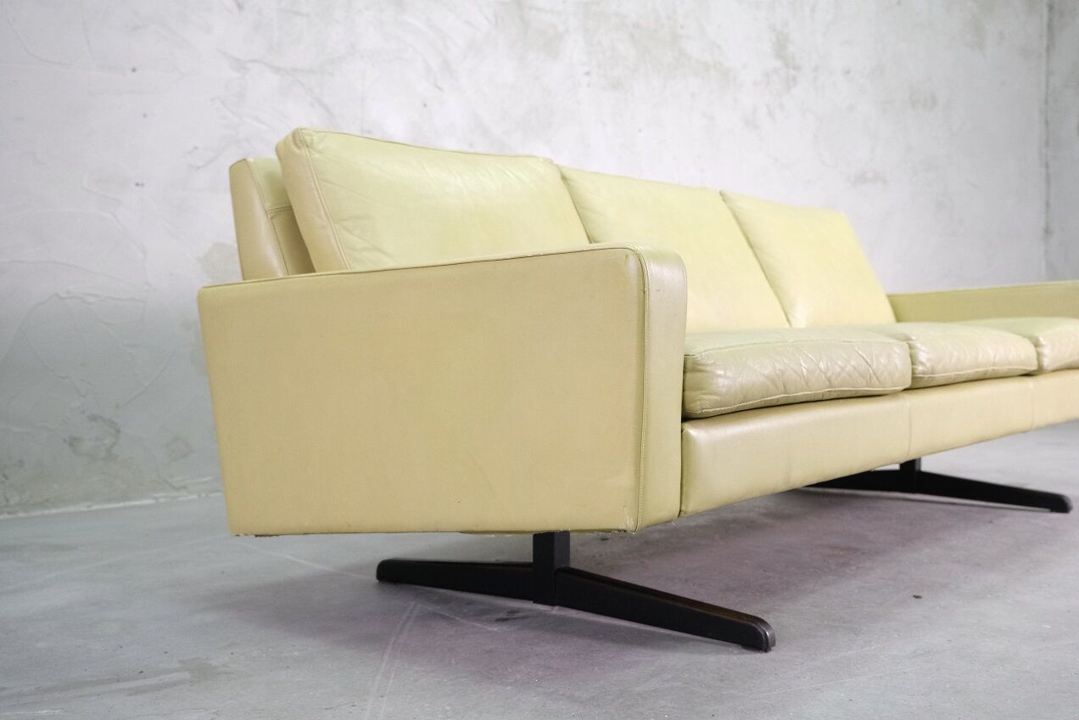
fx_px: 1109
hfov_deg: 51.9
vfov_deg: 35.9
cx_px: 540
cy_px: 360
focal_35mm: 37
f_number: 4
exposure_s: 1/38
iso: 2000
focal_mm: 24.7
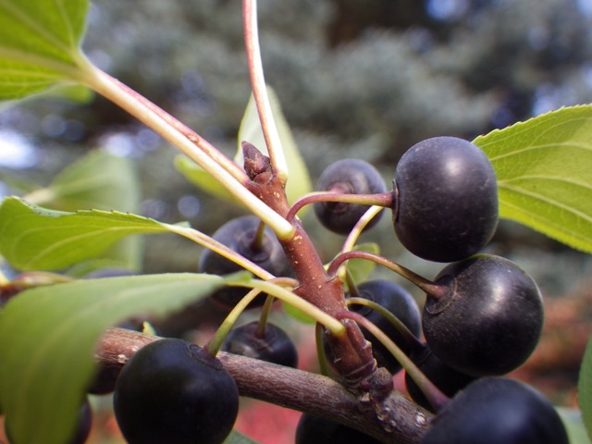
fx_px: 581
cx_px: 296
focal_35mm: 34
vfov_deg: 41.8
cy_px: 222
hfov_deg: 54.0
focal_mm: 6.1
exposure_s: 1/100
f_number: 3.8
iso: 125
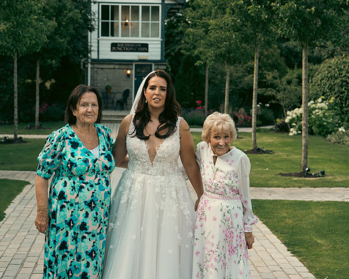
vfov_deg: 19.2
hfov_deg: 23.8
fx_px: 826
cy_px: 138
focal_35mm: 80
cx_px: 147
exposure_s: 1/500
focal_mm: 70
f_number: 5.6
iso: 640
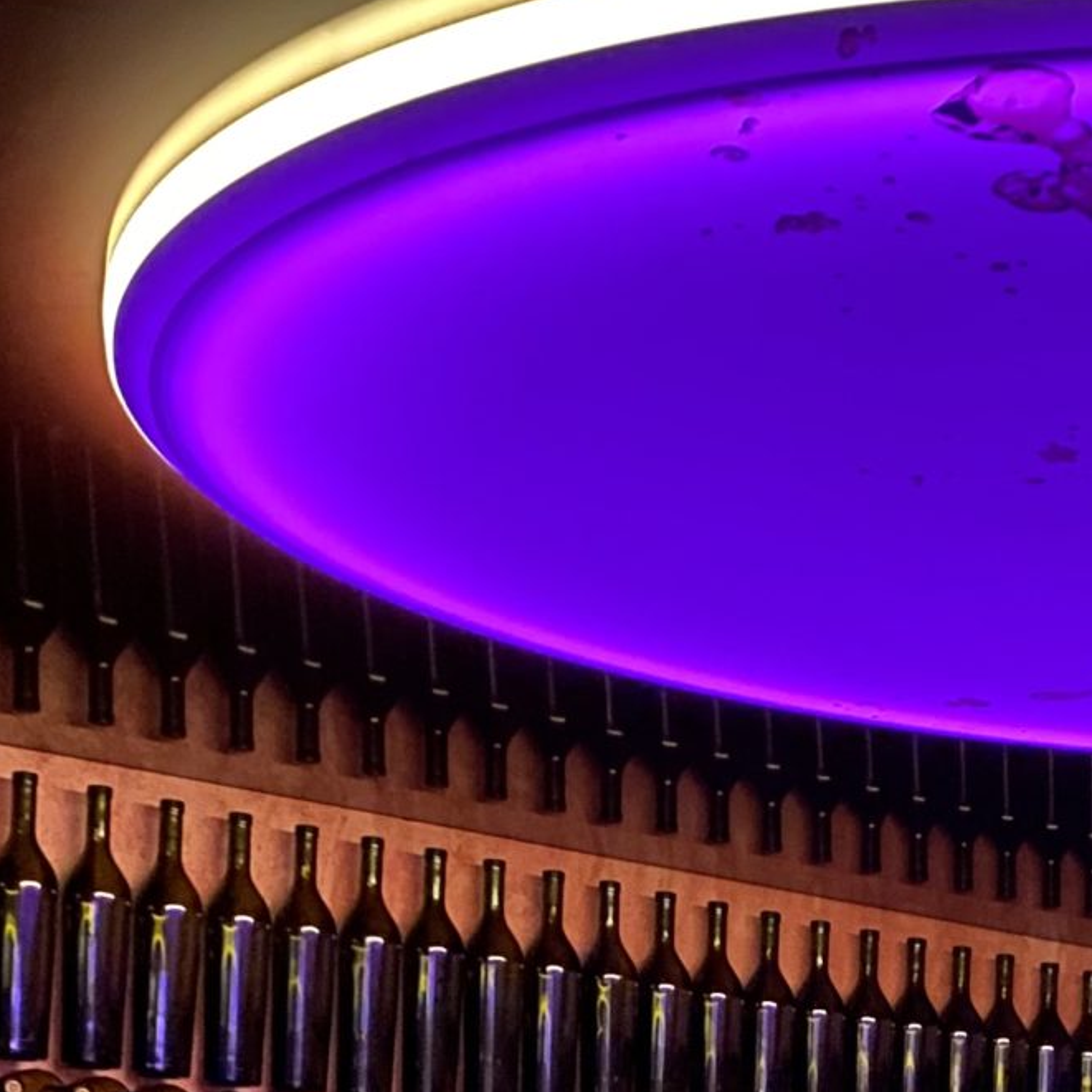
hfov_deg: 18.7
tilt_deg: -1.9
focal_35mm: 89
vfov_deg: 17.8
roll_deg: -0.6
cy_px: 1541
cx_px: 1213
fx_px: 3176
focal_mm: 4.25
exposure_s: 1/8
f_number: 1.8
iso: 800
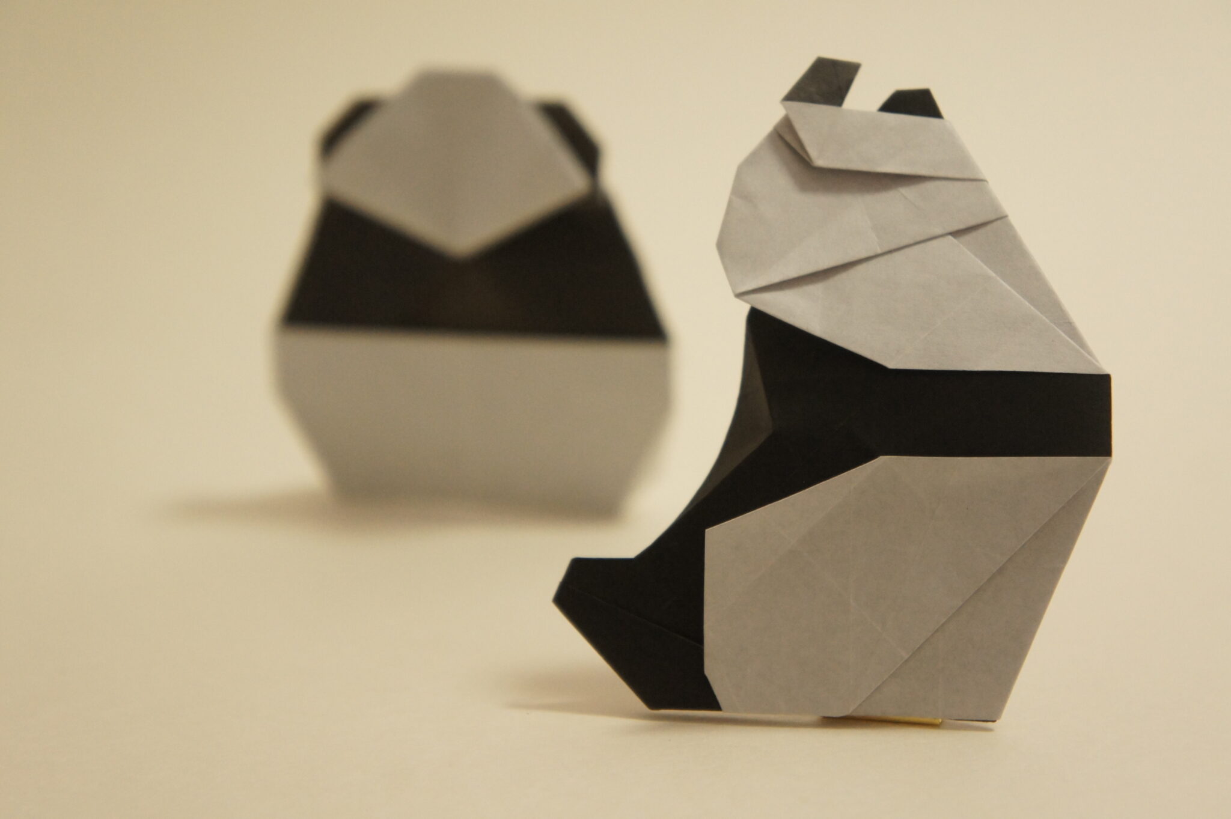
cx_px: 616
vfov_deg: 18.5
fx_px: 2512
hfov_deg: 27.5
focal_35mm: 74
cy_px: 410
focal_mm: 49
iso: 1600
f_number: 5
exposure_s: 1/200
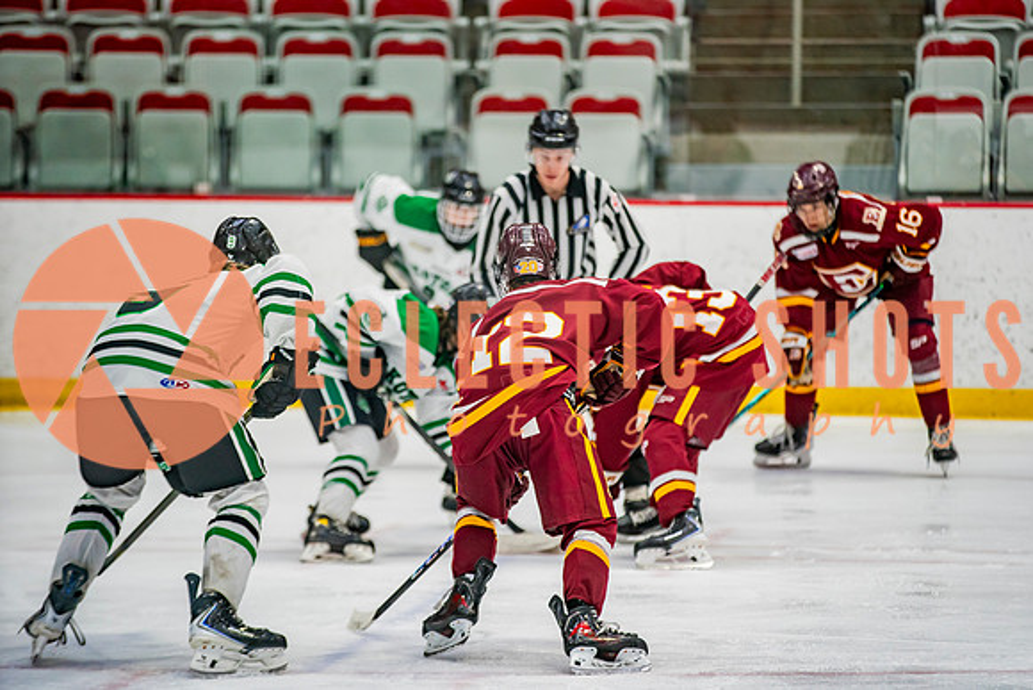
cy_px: 311
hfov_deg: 9.4
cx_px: 568
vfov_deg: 6.3
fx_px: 6310
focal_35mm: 220
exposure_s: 1/640
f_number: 2.8
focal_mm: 200
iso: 2000
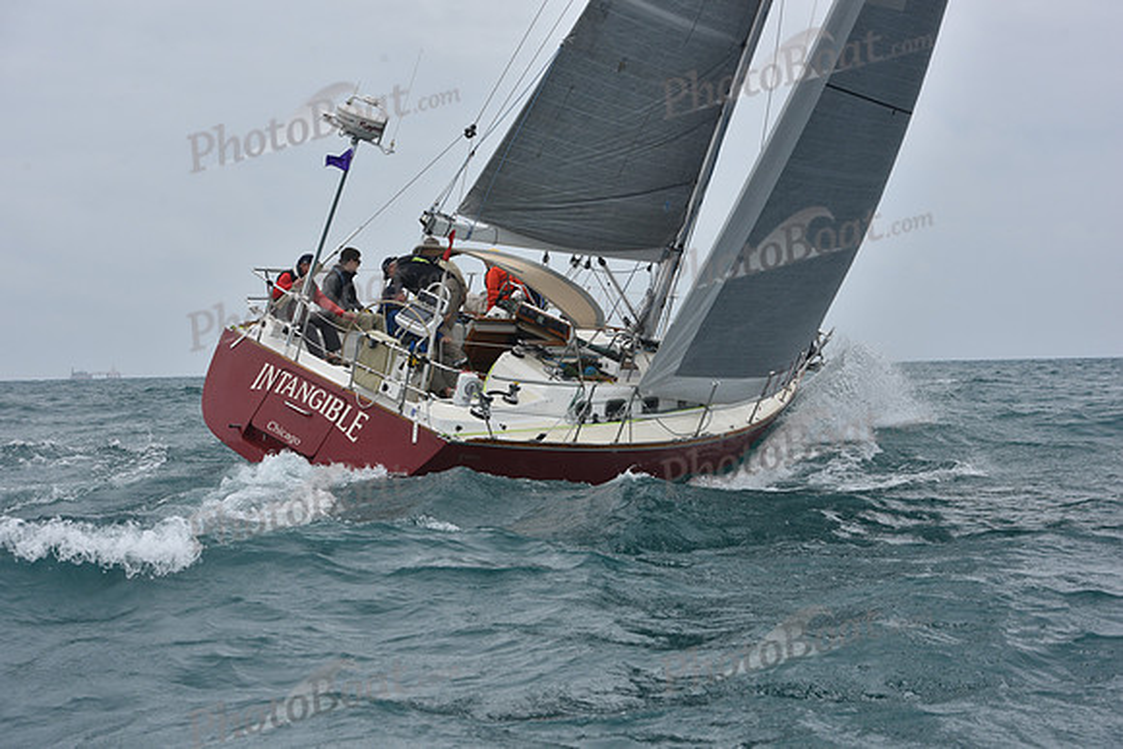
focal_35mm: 70
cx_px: 562
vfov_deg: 19.5
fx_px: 2184
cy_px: 374
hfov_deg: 28.8
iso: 250
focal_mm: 70
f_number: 9
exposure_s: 1/800
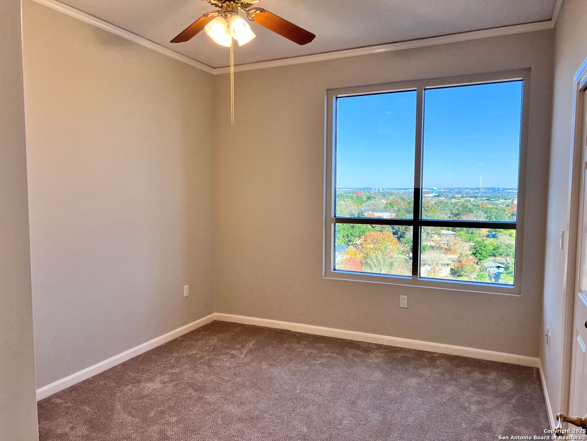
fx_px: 441
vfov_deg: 53.1
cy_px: 220
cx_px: 294
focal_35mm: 26
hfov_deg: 67.3
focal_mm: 5.7
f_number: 1.5
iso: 64
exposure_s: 1/120
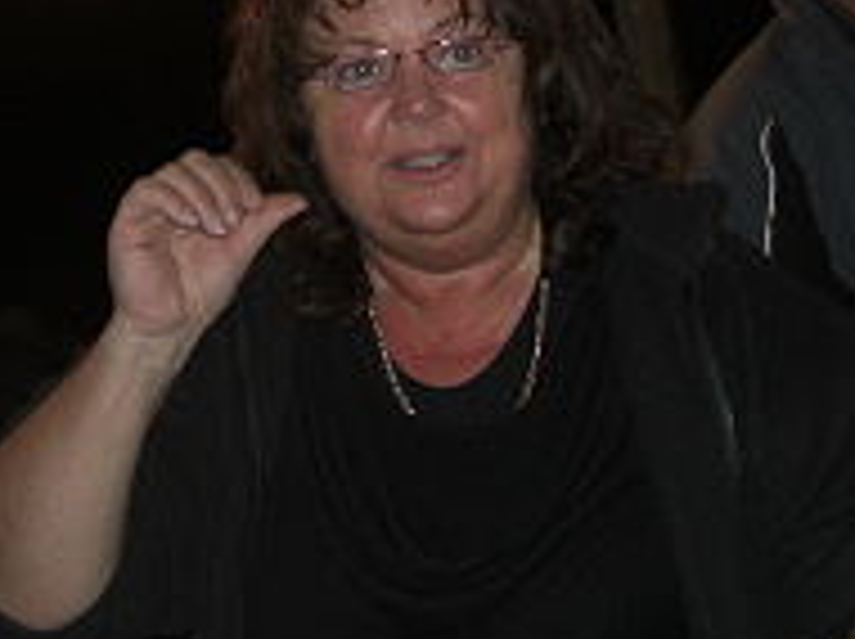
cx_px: 547
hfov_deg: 18.4
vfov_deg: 13.6
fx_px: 2640
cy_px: -16
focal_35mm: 107
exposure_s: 1/60
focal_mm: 7.9
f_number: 2.8
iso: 200
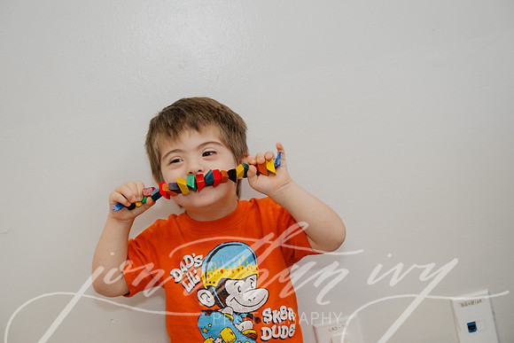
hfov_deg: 28.8
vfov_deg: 19.5
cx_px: 257
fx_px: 1000
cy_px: 172
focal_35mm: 70
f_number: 4.5
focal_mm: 70
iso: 1250
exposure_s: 1/200
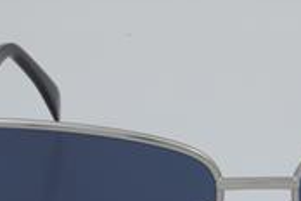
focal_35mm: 189
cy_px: 165
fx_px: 1581
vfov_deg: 7.2
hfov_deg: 10.8
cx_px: 256
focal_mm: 55
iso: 100
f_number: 32
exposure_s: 1/4
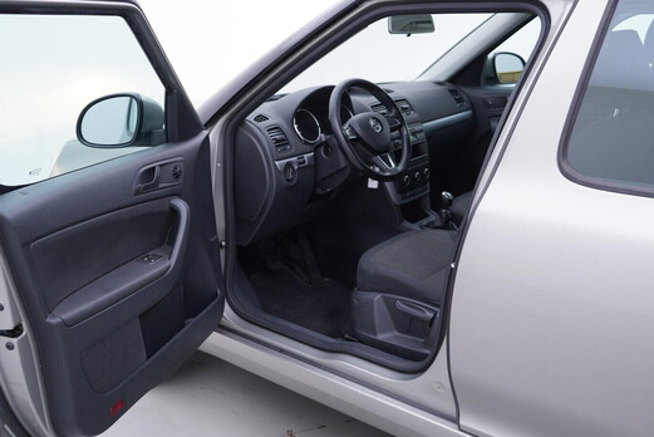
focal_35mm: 38
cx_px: 325
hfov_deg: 50.7
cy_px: 217
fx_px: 691
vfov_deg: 35.1
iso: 125
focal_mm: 24
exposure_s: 1/50
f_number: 3.2
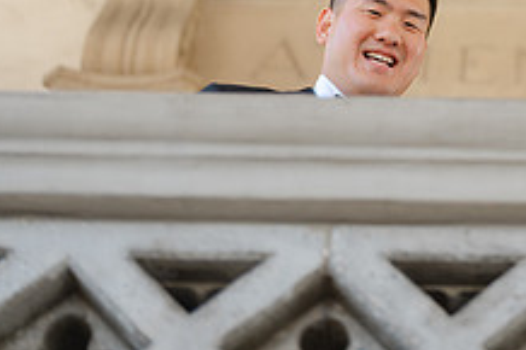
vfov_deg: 11.0
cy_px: -57
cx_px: 608
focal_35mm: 122
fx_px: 1781
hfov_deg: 16.2
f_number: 1.7
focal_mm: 55
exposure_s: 1/250
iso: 80
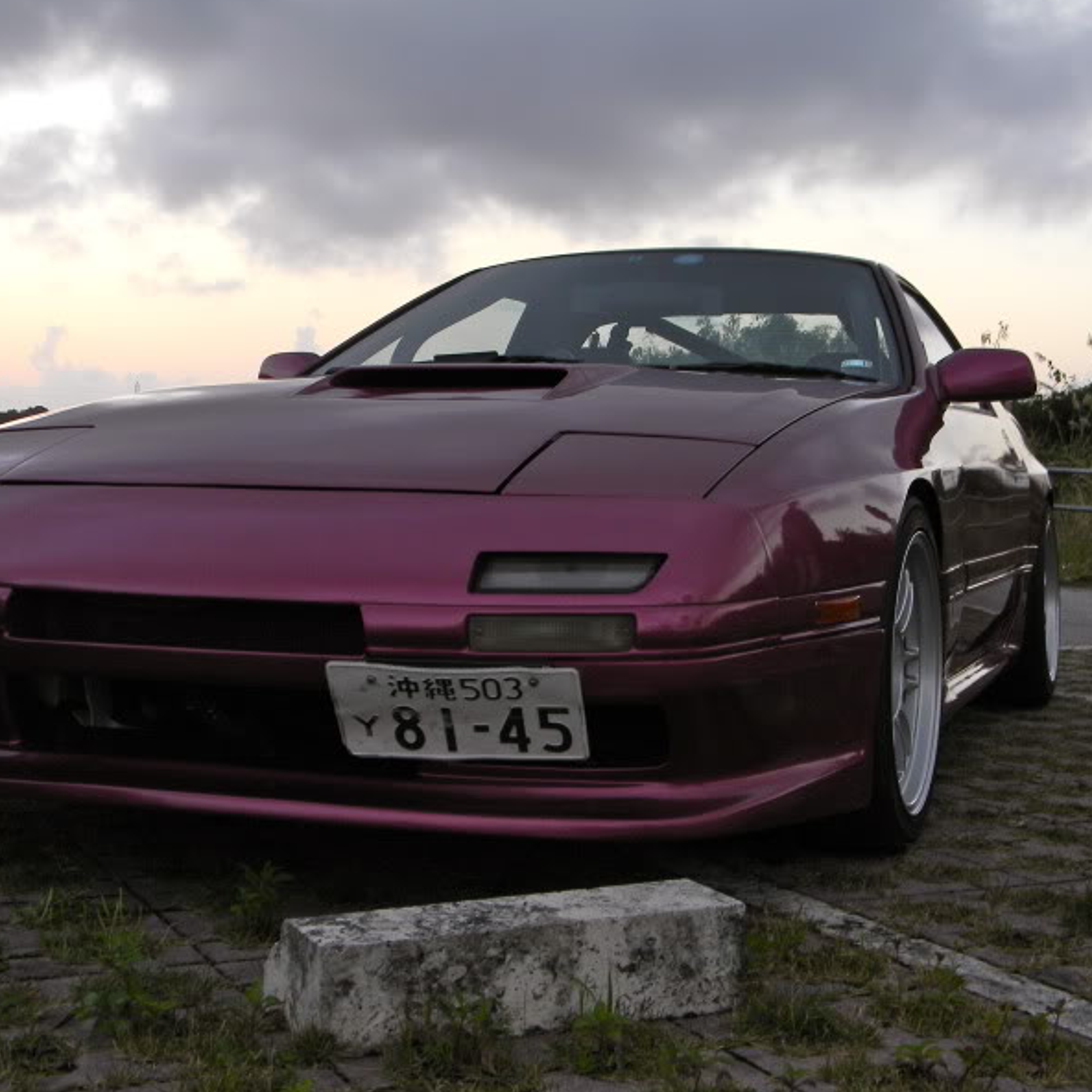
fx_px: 1749
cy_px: 540
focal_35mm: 49
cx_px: 599
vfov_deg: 34.7
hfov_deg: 34.6
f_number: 3.8
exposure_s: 1/42
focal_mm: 7.3
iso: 80
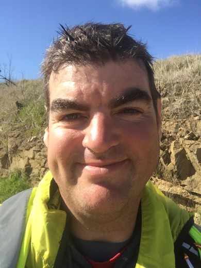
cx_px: 100
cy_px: 134
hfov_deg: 45.4
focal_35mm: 31
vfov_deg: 58.4
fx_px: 240
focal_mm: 2.65
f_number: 2.2
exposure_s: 1/1091
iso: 32
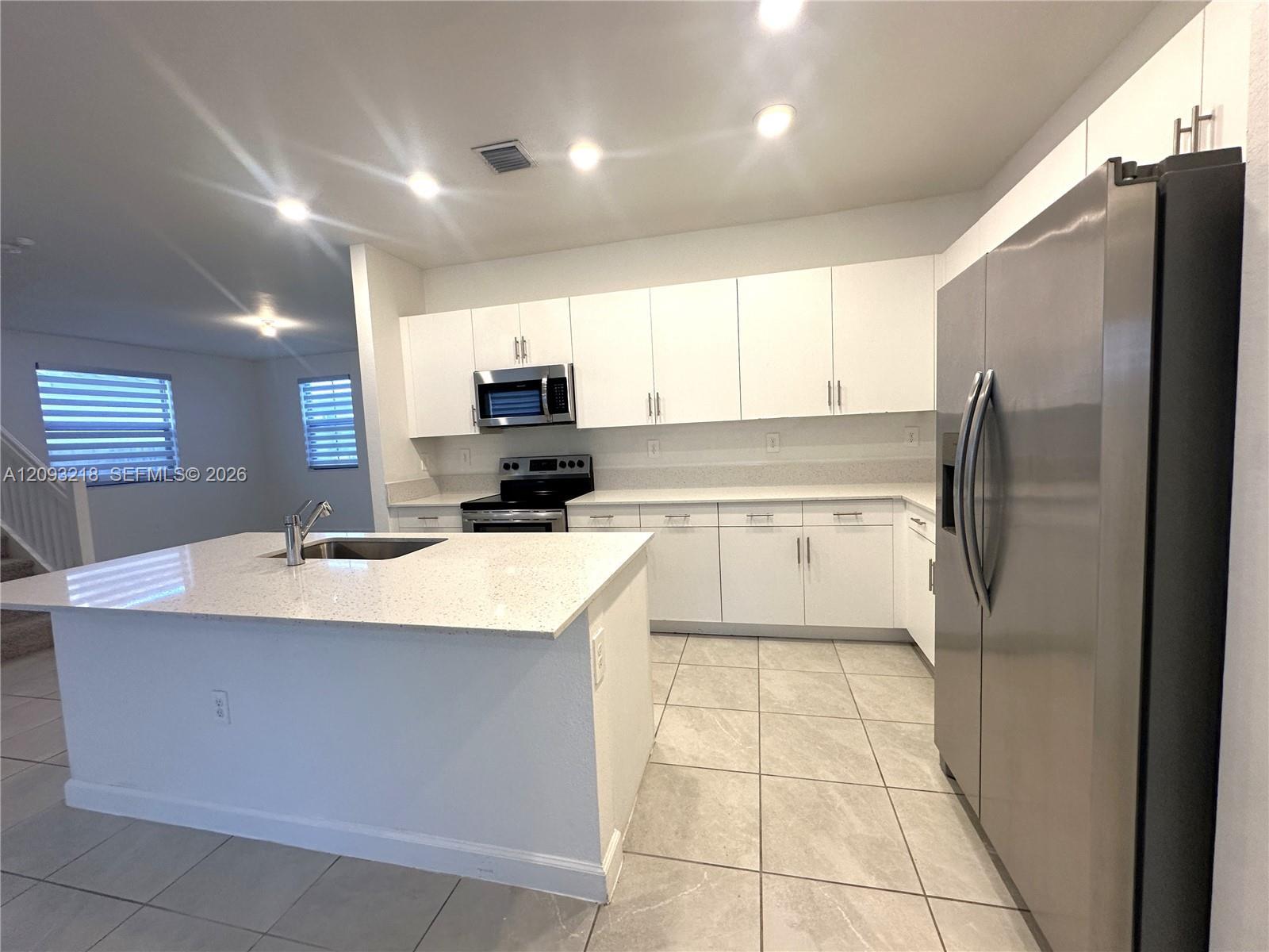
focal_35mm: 14
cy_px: 476
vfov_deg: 85.7
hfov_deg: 102.1
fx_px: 513
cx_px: 634
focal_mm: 2.22
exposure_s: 1/120
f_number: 2.2
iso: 160
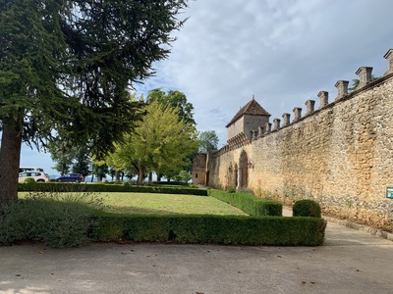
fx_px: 295
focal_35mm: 26
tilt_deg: +5.1
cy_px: 147
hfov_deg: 67.3
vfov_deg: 53.1
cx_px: 196
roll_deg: -3.0
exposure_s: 1/2915
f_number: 1.8
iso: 25
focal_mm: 4.25
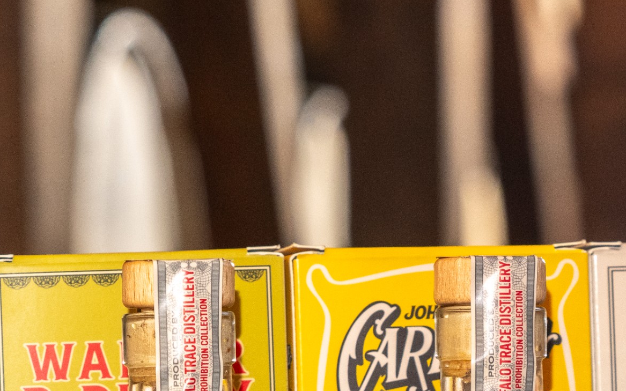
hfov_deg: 7.2
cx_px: 411
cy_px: 713
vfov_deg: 4.5
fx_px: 4947
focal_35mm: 290
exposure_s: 1/100
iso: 1600
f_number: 6.3
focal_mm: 83
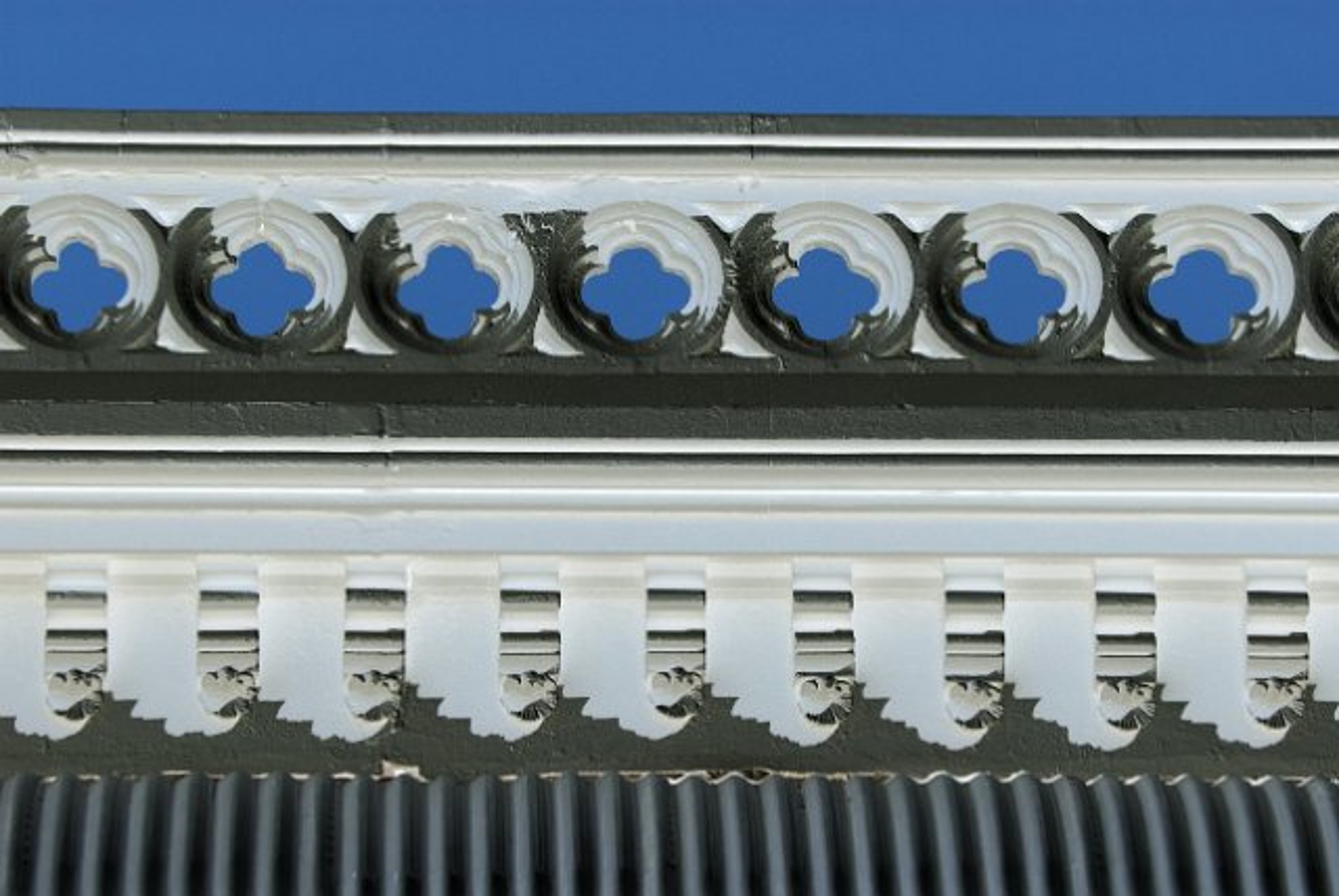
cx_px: 670
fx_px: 8655
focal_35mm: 232
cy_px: 448
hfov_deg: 8.8
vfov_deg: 5.9
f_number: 8
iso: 100
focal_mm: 155
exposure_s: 1/250
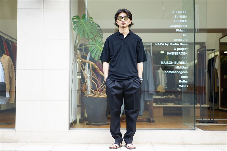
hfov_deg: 36.3
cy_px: 76
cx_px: 114
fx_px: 347
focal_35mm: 55
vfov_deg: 24.6
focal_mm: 55
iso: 100
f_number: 1.8
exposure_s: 1/160
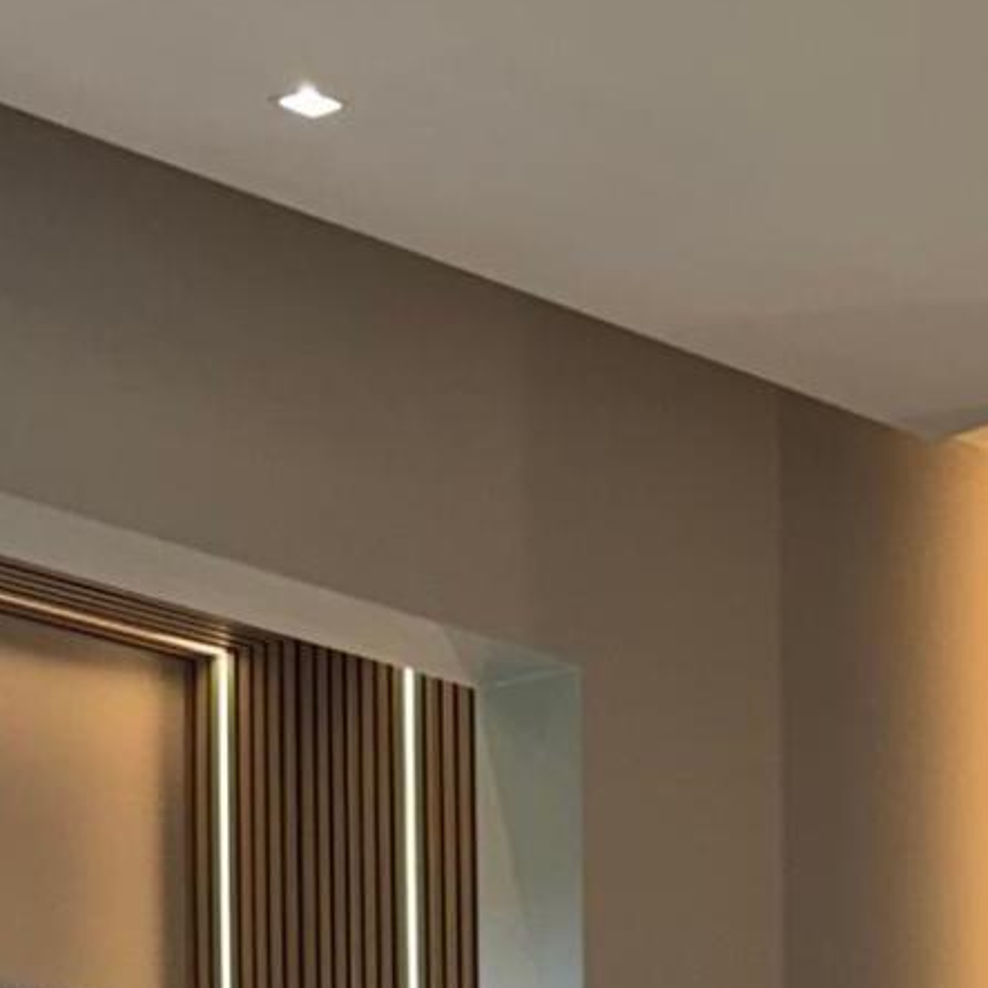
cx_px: 1354
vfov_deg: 11.2
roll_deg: -0.2
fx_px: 4456
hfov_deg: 12.2
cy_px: 2090
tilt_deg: -3.0
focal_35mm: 138
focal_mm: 6.76
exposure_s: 1/120
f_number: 1.78
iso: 64
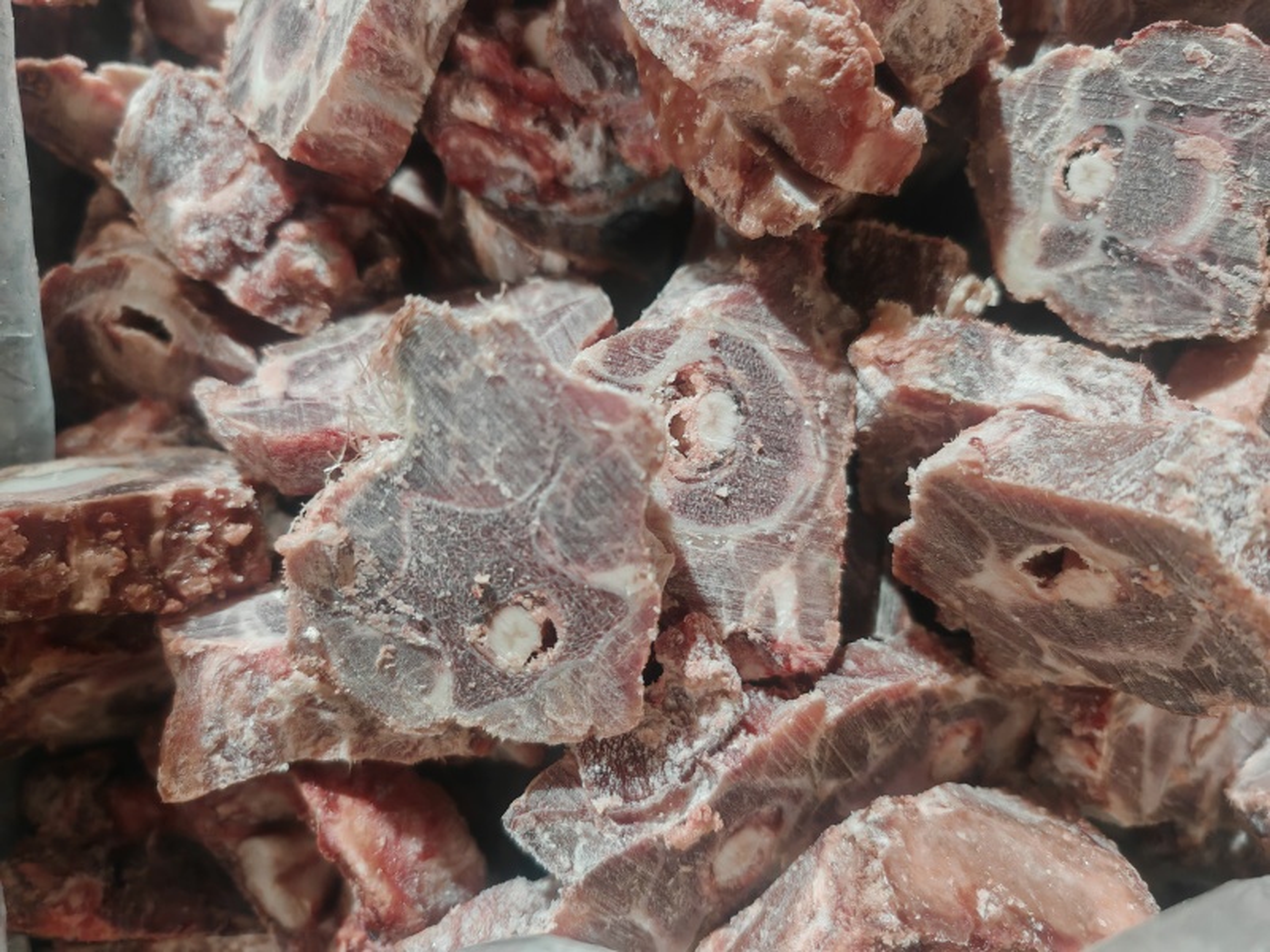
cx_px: 635
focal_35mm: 27
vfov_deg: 51.4
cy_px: 476
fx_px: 991
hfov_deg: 65.3
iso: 1000
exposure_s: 1/100
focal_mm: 7.62
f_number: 1.6
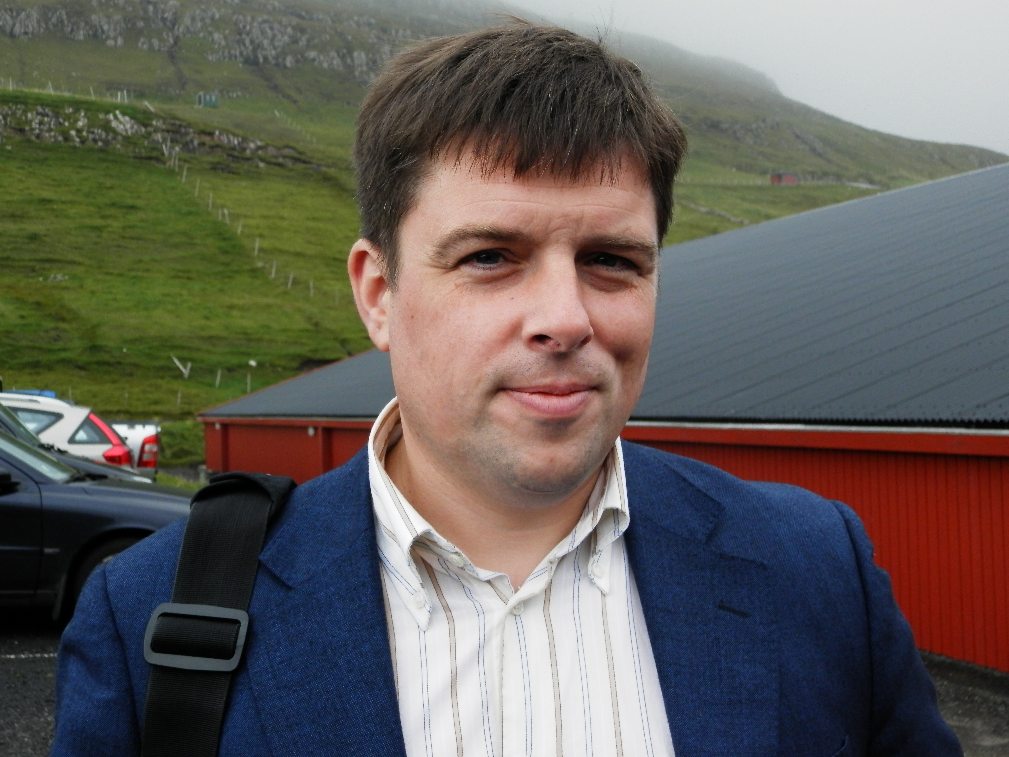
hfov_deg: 41.2
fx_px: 1341
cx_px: 504
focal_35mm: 46
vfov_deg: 31.5
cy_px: 378
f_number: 3.6
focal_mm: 8.2
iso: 200
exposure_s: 1/80
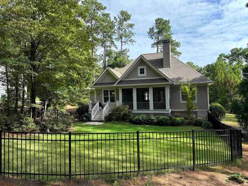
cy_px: 90
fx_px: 179
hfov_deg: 69.4
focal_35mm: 25
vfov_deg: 54.9
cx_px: 126
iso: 80
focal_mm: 6.86
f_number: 1.78
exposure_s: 1/1107
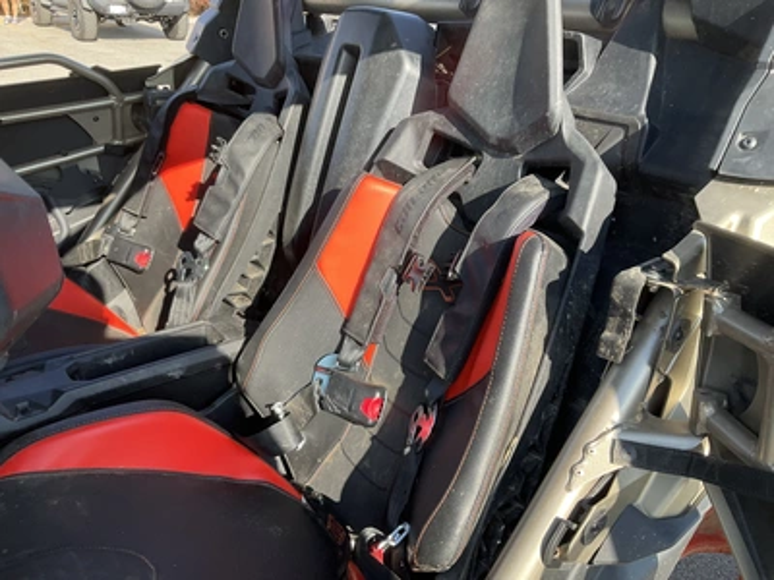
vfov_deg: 48.2
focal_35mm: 29
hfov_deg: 61.7
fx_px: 648
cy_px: 290
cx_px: 387
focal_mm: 3
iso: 20
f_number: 1.8
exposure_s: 1/199
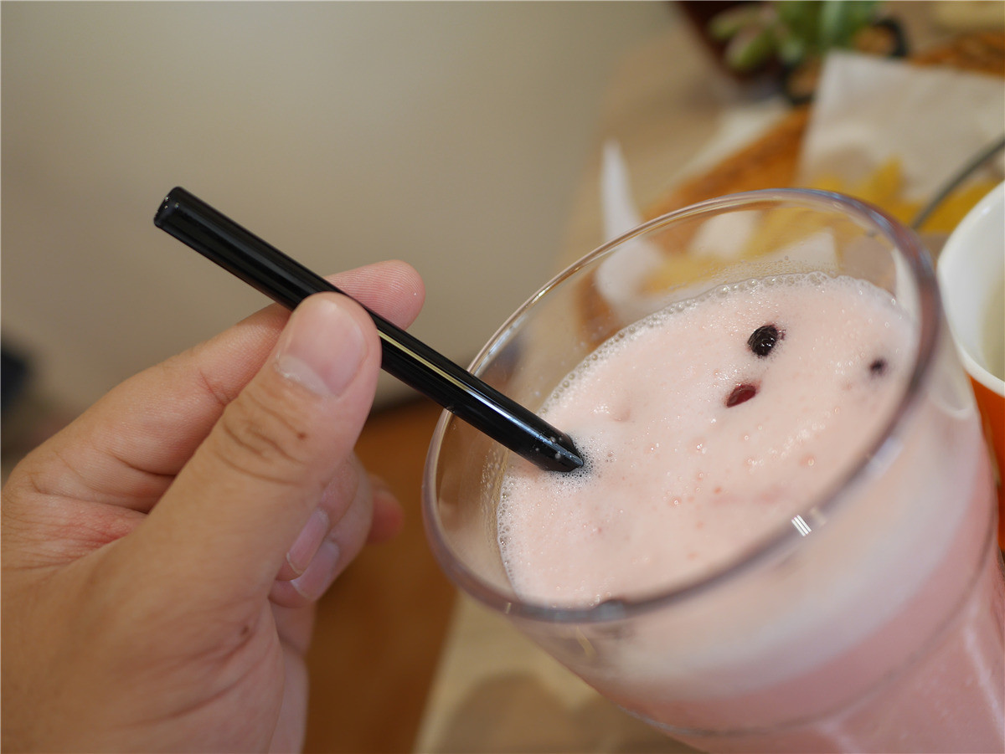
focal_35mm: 30
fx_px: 871
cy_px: 377
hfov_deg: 59.9
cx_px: 502
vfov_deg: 46.8
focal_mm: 15
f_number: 2
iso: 200
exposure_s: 1/125
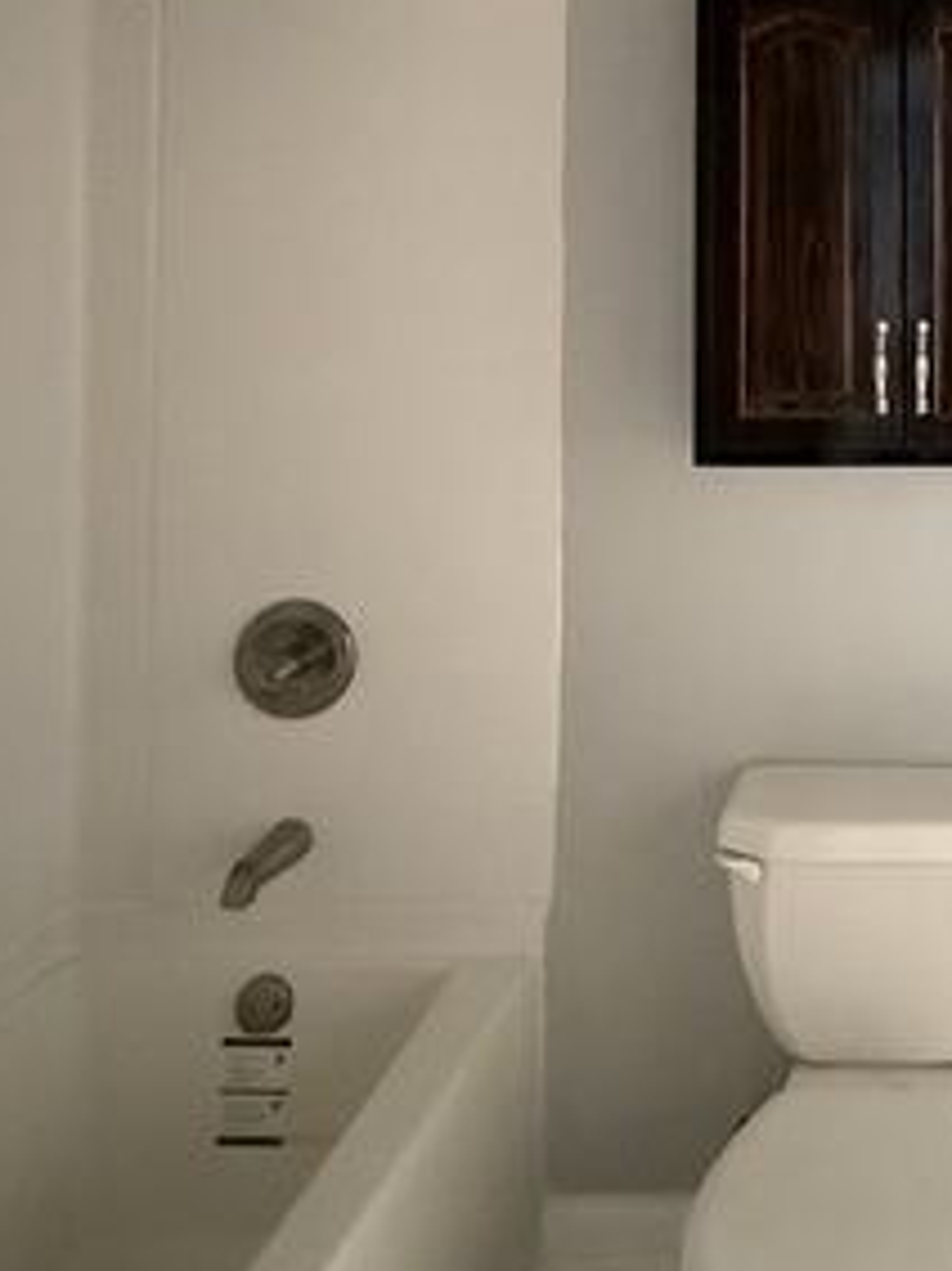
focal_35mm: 33
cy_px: 231
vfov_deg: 51.5
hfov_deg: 36.8
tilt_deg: +1.8
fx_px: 1211
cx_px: 1024
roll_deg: -0.6
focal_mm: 2.22
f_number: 2.2
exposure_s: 1/60
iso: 1250
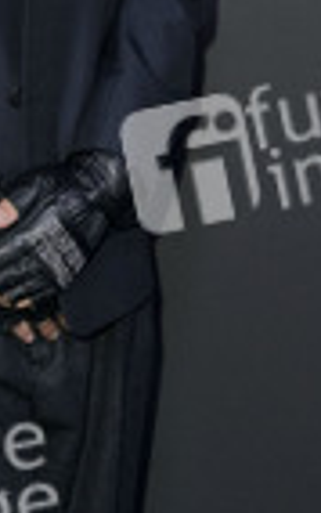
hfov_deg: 9.1
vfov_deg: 14.3
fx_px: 1998
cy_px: -33
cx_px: -22
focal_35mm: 143
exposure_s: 1/250
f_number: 5.6
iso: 1000
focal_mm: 50
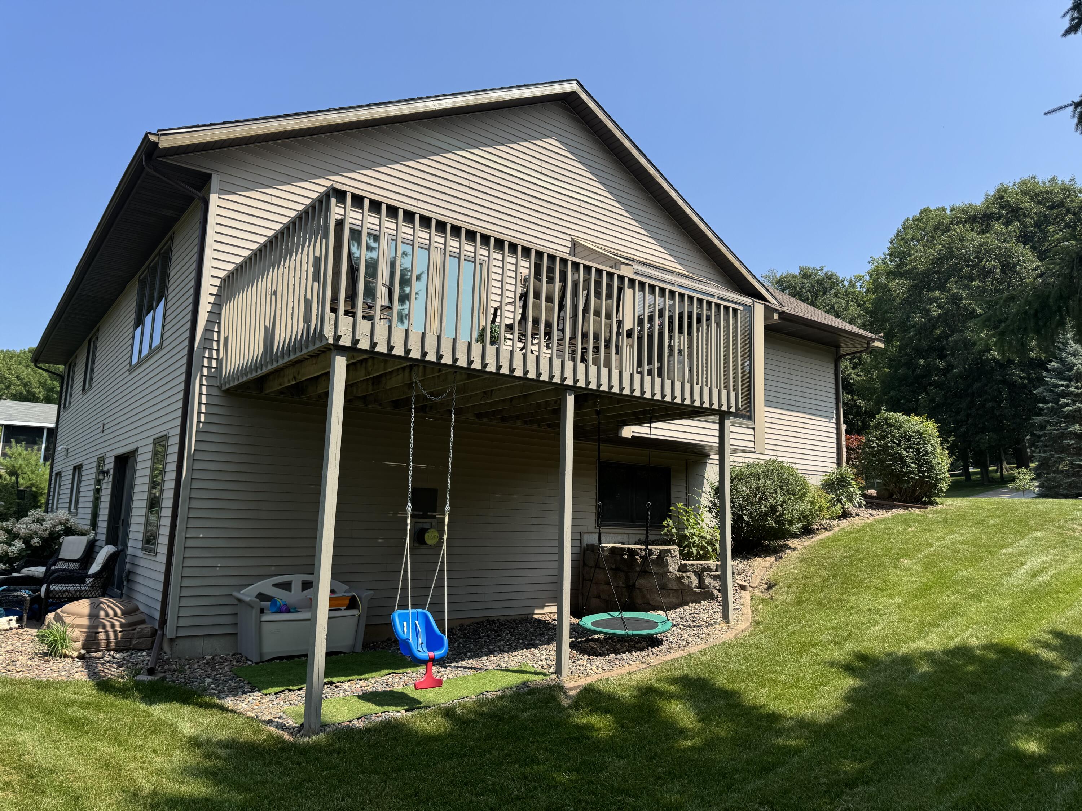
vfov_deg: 56.8
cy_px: 406
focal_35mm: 24
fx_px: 750
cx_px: 541
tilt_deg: +8.2
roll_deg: -2.1
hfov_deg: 71.6
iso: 80
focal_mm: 6.76
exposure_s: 1/2959
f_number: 1.78
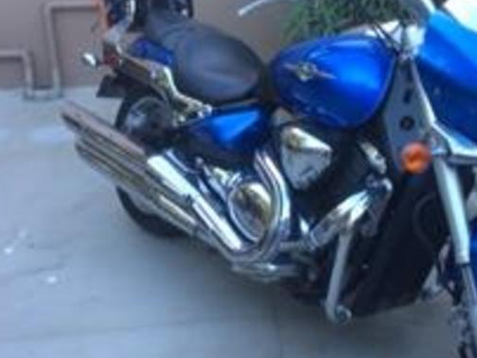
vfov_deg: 31.5
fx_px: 634
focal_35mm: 46
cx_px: 356
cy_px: 173
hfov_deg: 40.1
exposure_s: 1/100
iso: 40
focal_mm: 4.15
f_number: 2.2
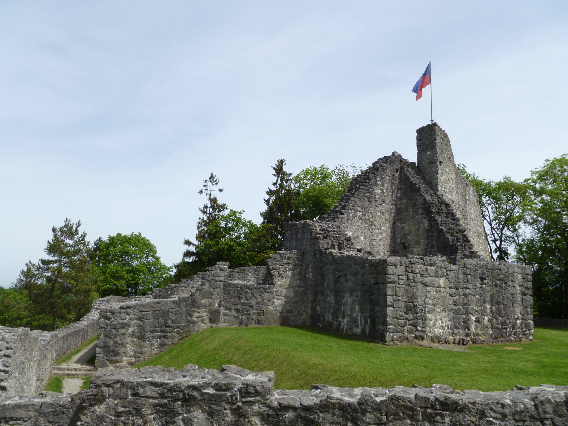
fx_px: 459
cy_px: 213
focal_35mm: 28
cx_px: 284
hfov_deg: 63.4
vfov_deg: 49.7
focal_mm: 5
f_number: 3.3
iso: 80
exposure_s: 1/800
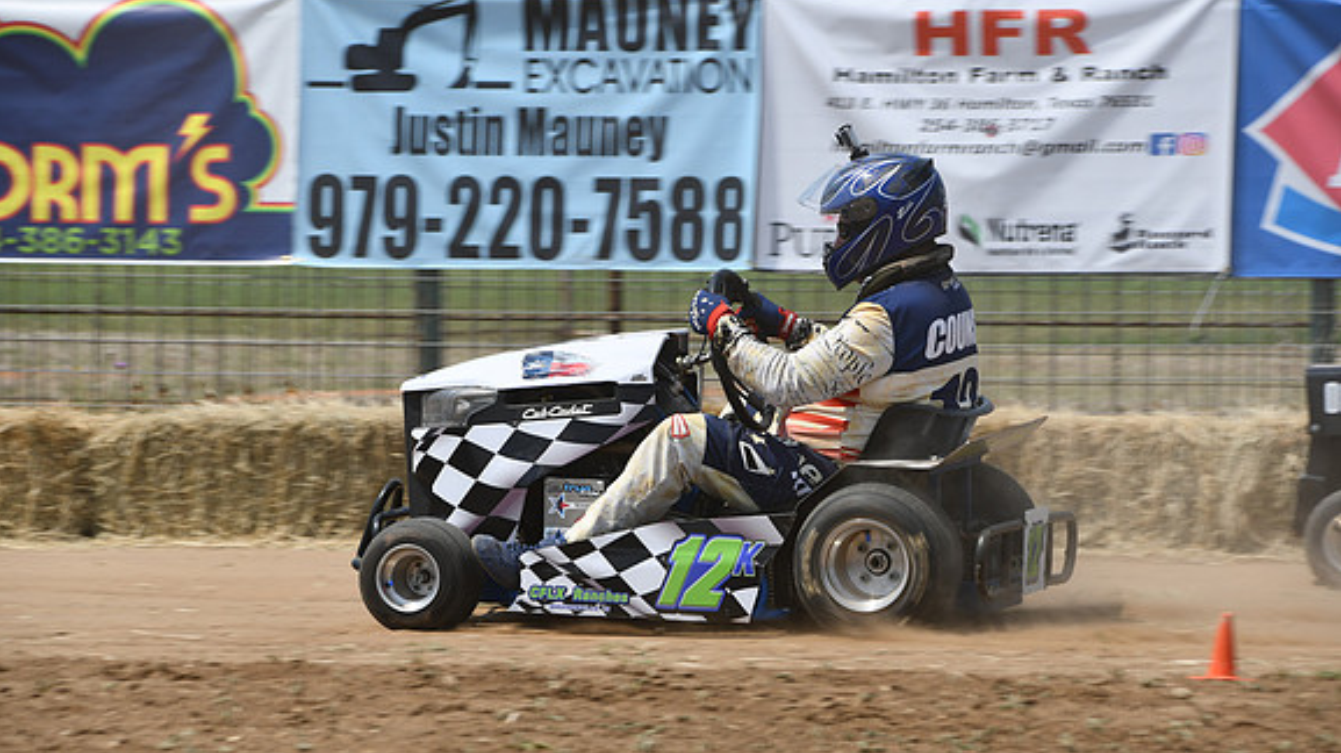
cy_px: 366
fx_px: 9810
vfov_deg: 4.4
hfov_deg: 7.8
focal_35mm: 276
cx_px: 669
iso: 100
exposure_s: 1/500
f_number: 8
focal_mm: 175
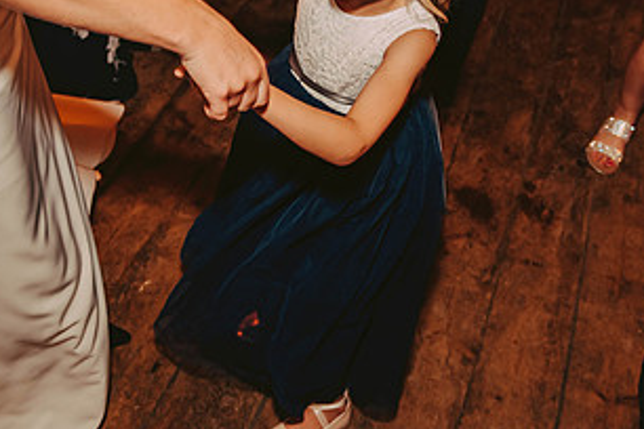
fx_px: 948
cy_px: 66
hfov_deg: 37.5
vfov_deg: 25.0
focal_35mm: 53
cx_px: 360
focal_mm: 28
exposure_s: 1/125
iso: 1250
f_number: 2.8
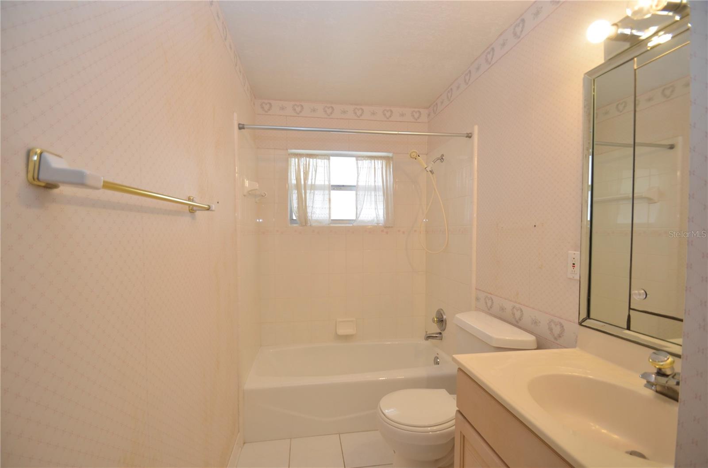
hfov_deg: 100.5
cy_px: 234
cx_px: 354
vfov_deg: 77.0
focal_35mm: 15
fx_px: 294
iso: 320
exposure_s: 1/60
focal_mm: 10
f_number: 4
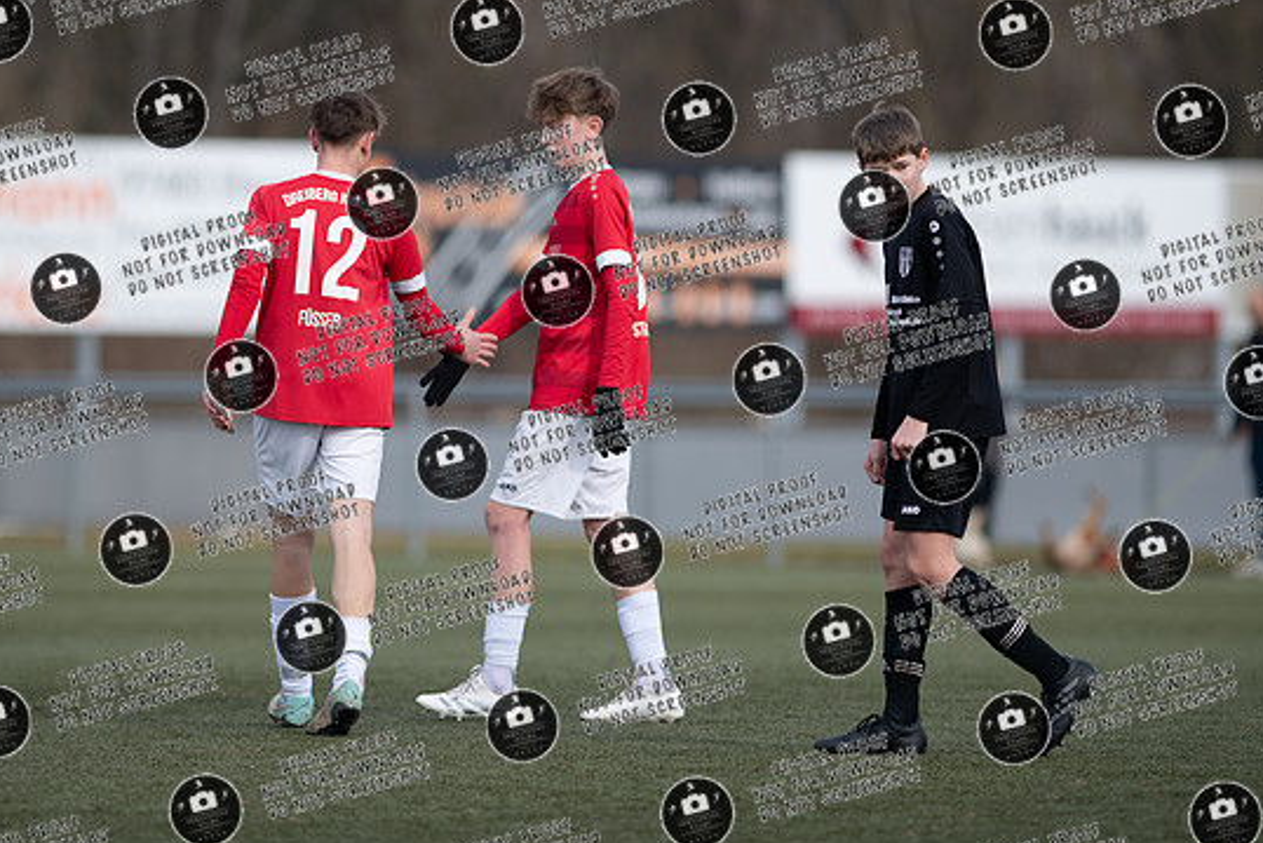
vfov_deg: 3.4
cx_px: 530
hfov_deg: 5.1
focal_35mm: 403
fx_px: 14142
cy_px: 326
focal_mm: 300
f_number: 3.2
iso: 140
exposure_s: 1/1600
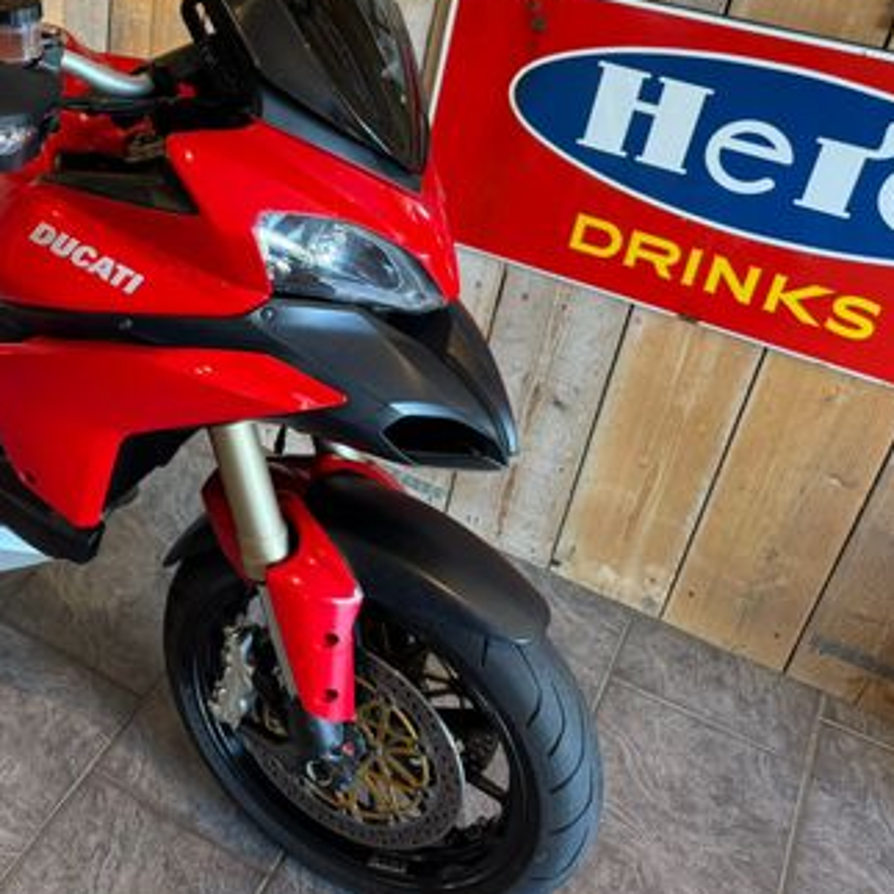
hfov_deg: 37.1
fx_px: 1227
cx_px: 66
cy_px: 268
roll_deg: -1.1
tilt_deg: -31.0
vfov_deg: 39.3
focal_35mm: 42
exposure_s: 1/50
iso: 160
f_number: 1.78
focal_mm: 6.76
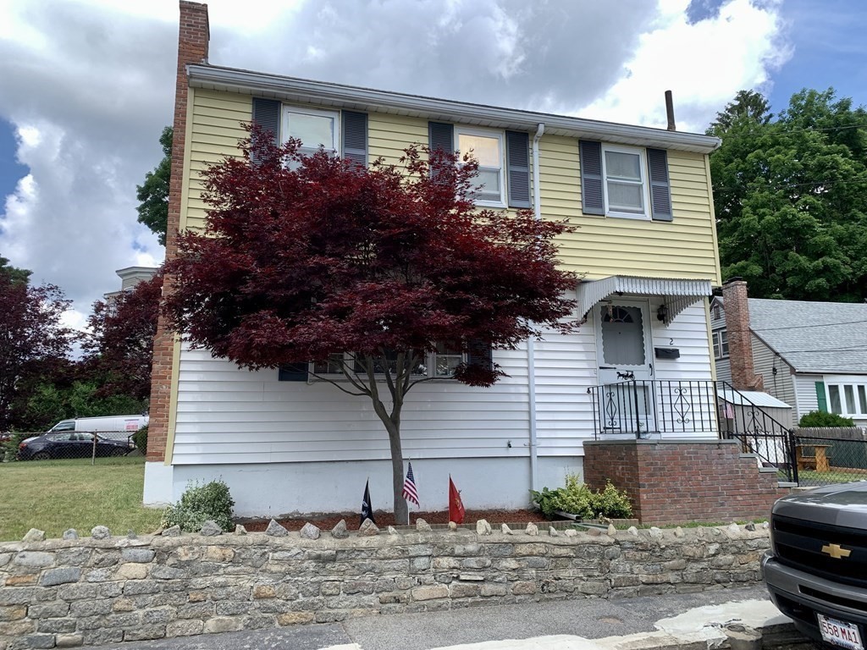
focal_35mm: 26
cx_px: 434
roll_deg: +1.5
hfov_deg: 67.3
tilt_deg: +10.4
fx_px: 651
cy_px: 325
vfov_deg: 53.1
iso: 25
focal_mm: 4.25
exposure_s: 1/1468
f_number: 1.8
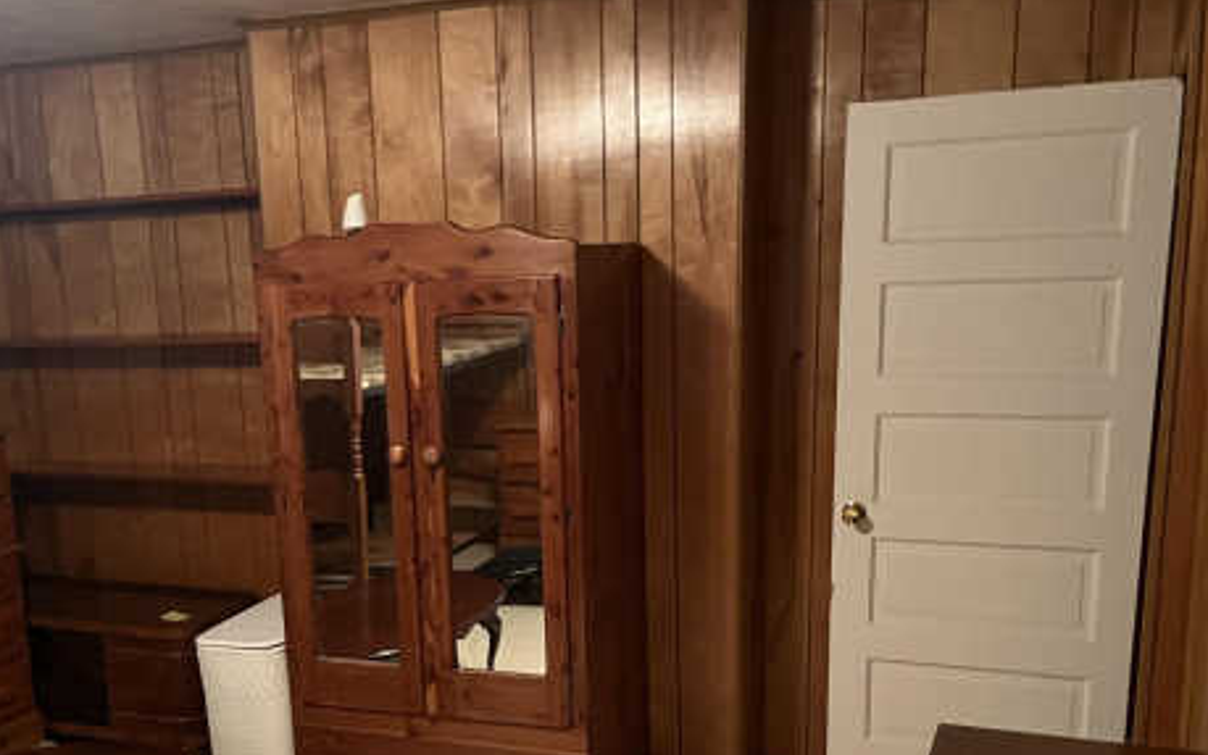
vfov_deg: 31.3
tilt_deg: -10.5
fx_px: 1317
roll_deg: +2.6
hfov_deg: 49.0
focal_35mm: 40
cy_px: 584
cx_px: 488
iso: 640
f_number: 1.6
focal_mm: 5.1
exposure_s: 1/30
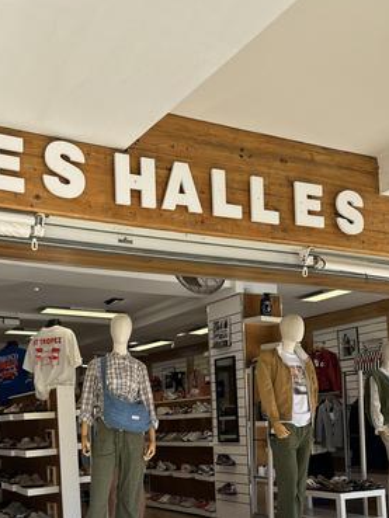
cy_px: 385
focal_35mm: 39
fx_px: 584
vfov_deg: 46.2
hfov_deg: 36.1
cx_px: 105
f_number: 1.78
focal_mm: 6.86
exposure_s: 1/1321
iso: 80
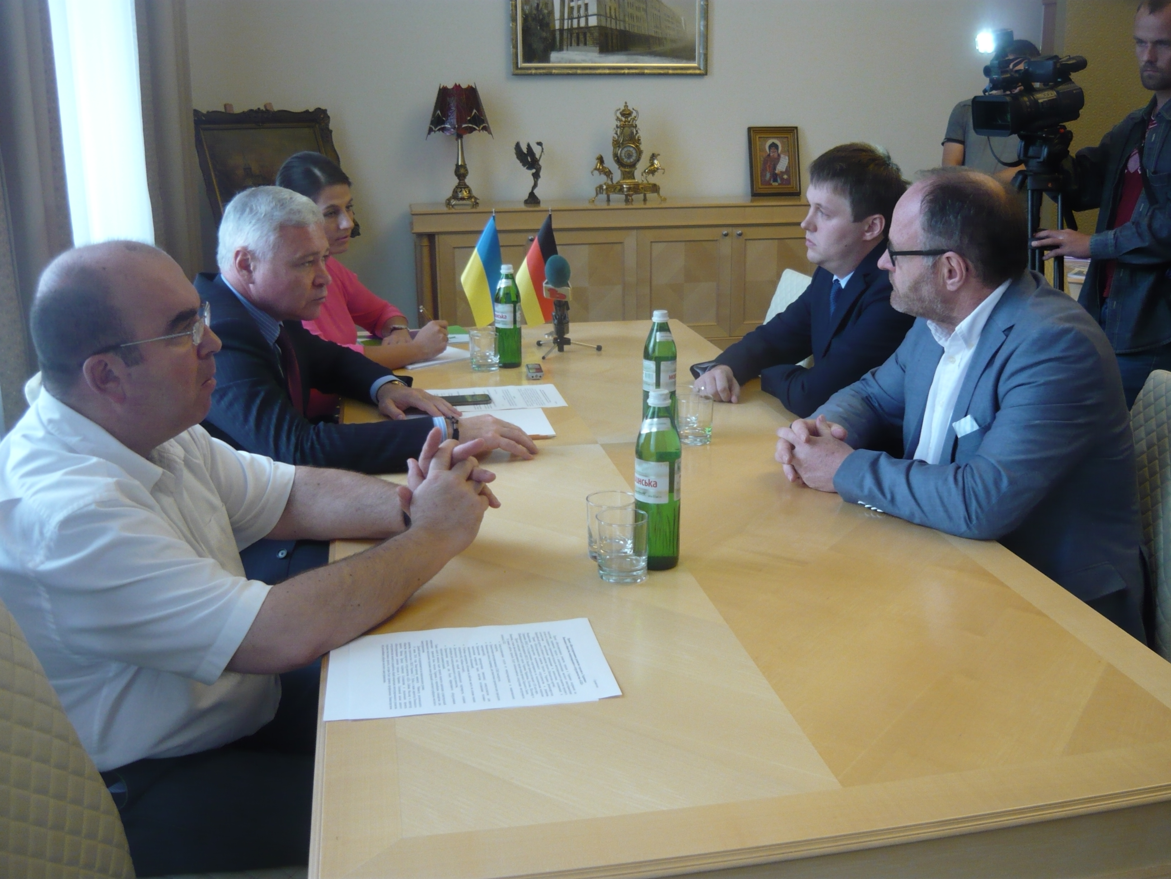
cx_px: 586
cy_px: 440
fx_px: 1116
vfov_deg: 42.9
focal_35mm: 33
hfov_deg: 55.4
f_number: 2.8
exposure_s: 1/30
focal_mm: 5.5
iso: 200
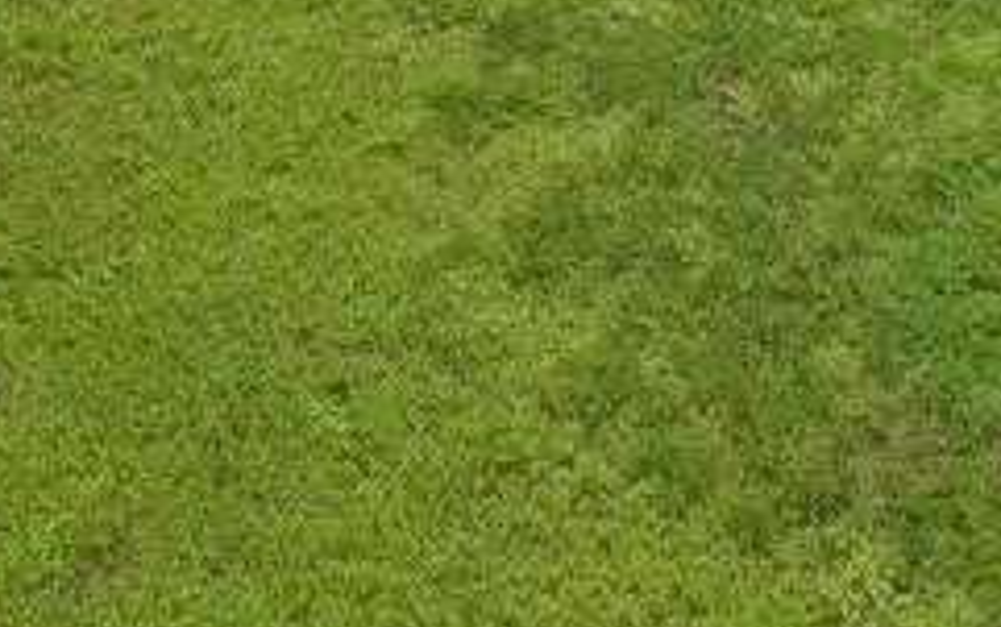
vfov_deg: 17.8
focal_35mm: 52
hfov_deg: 38.0
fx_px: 1420
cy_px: -610
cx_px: 739
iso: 640
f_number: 9
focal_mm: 12
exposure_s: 1/100
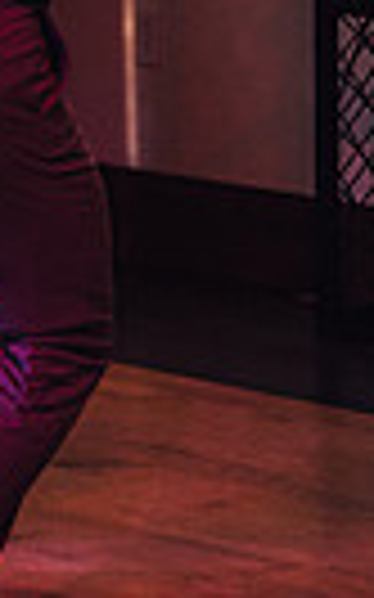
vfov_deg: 5.4
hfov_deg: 3.4
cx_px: -436
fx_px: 6286
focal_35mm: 385
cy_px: -149
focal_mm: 62
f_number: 4
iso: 2000
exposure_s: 1/500
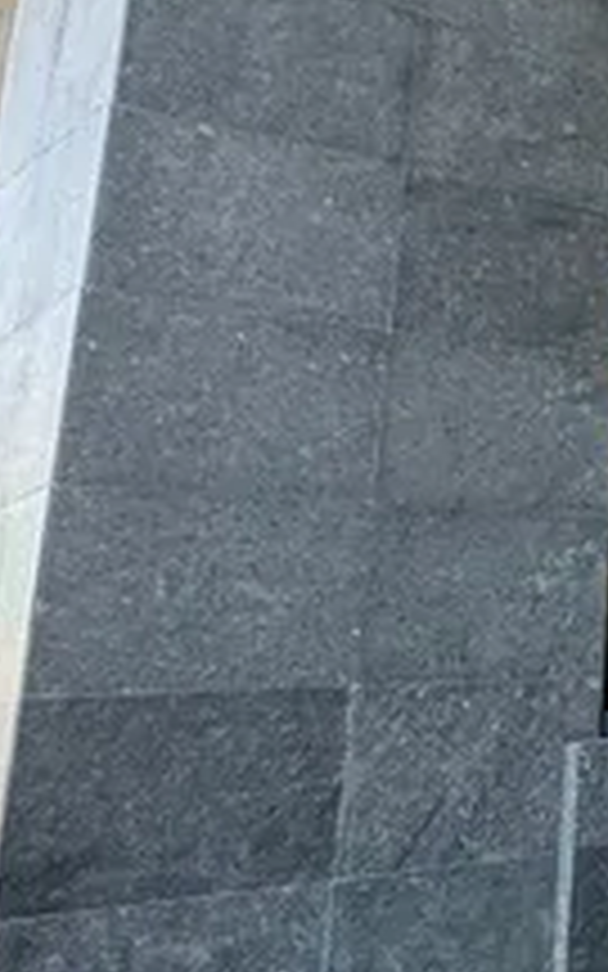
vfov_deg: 36.6
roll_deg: +6.3
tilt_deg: +14.9
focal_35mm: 55
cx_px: 1567
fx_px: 1458
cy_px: 351
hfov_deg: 13.7
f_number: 2.2
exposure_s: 1/99
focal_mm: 2.22
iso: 125
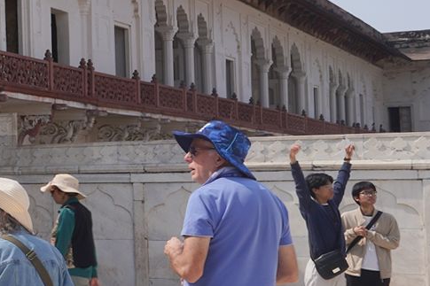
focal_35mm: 99
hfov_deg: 16.6
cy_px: 122
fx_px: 1182
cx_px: -383
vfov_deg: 13.8
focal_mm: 24
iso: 100
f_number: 18
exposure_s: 1/100
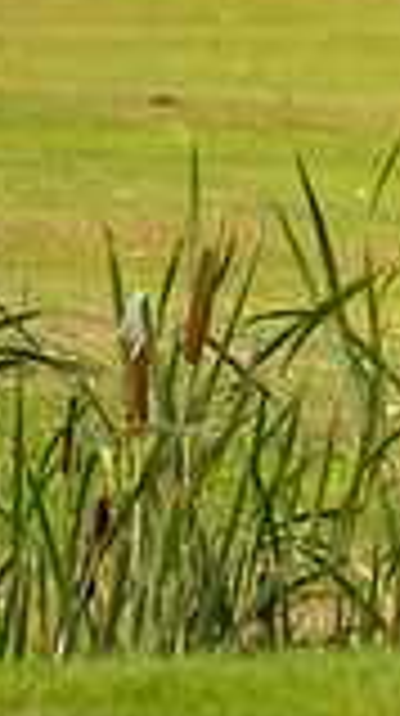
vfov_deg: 1.1
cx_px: 1405
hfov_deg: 0.6
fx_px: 37682
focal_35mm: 1991
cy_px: 235
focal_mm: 300
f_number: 4
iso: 400
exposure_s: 1/1250
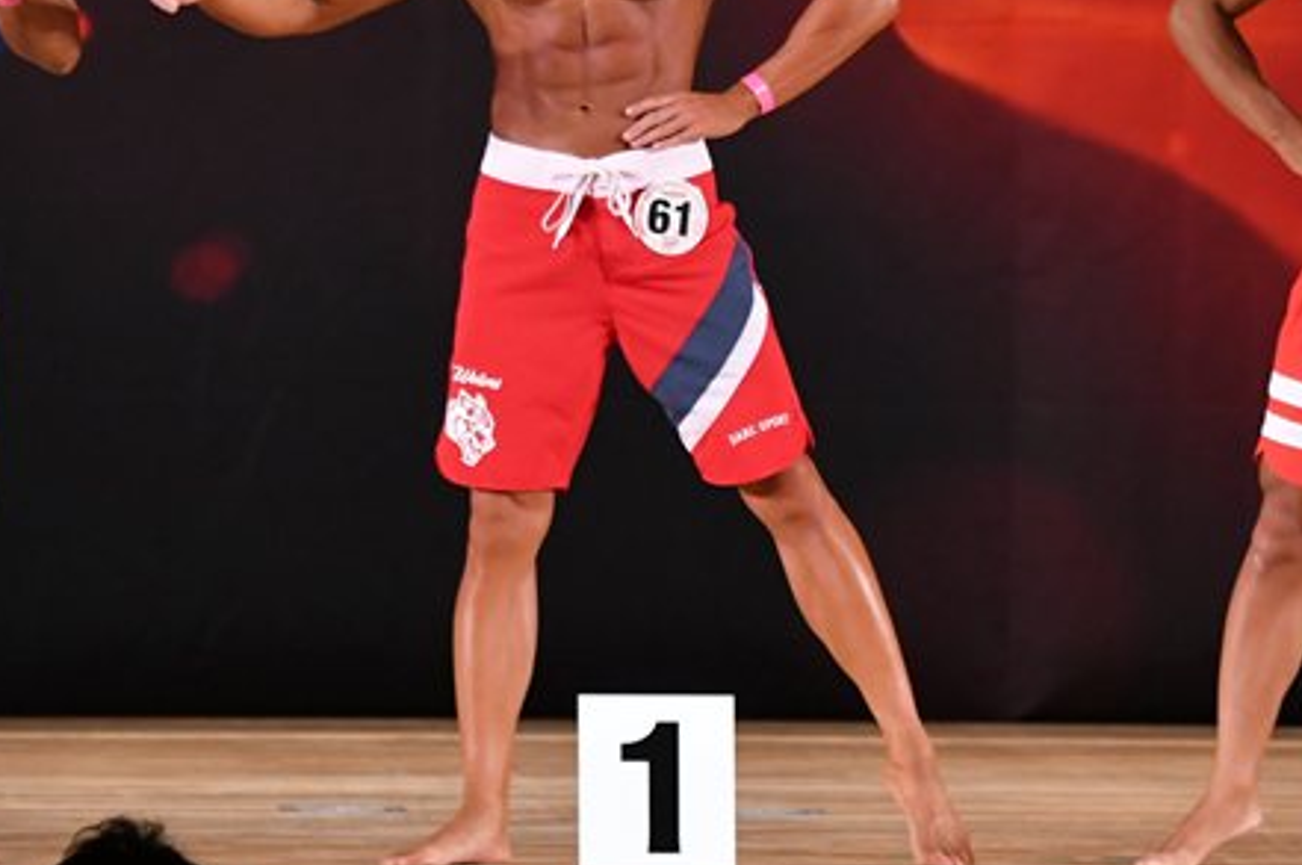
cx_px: 796
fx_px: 15245
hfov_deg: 4.9
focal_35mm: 422
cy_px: 248
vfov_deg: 3.2
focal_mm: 160
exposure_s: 1/400
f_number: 5.6
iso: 3200
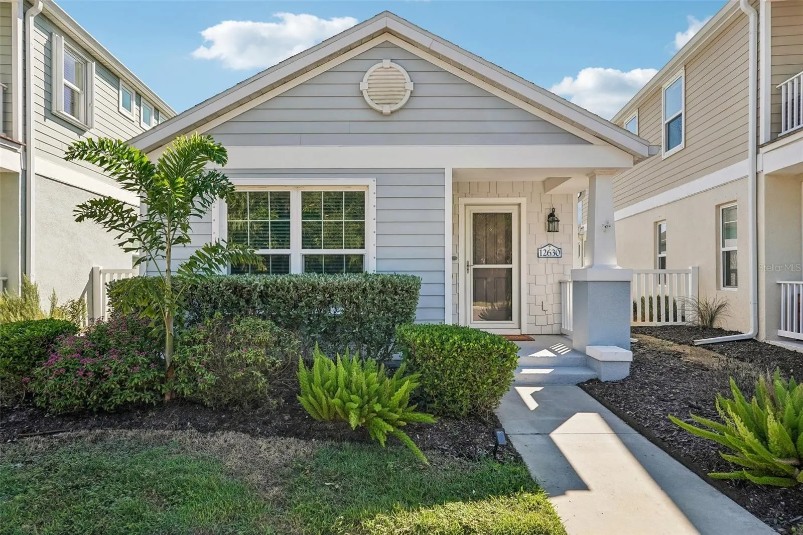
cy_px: 268
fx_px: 468
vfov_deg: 59.5
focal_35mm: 21
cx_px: 402
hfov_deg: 81.2
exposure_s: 1/500
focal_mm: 21
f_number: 8
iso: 400
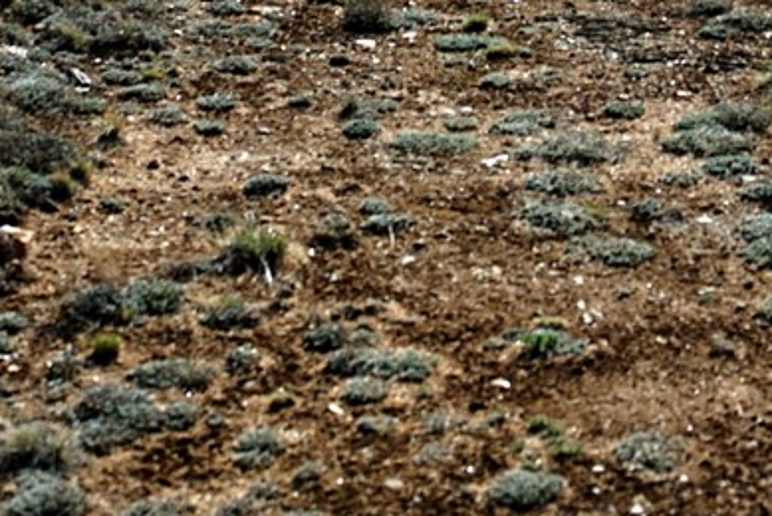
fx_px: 2618
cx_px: 678
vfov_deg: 10.2
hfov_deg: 16.6
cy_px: -577
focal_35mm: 122
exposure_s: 1/2000
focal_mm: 28
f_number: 3.2
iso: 125
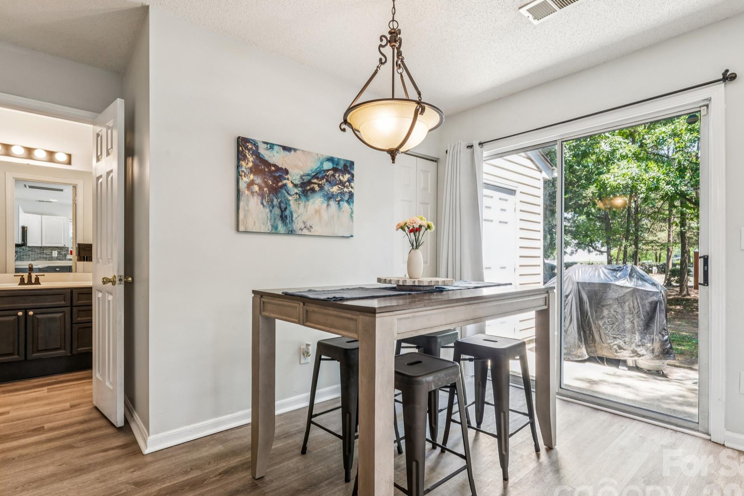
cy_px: 262
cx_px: 391
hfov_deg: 90.4
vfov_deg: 67.8
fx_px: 369
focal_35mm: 18
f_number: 13
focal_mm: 16.8
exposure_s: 1/2
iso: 100
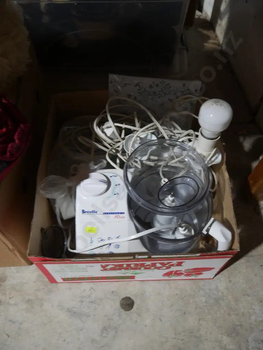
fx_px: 284
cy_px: 175
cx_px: 132
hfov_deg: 49.7
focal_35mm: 28
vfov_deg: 63.4
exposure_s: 1/60
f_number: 3.5
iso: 800
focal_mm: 14
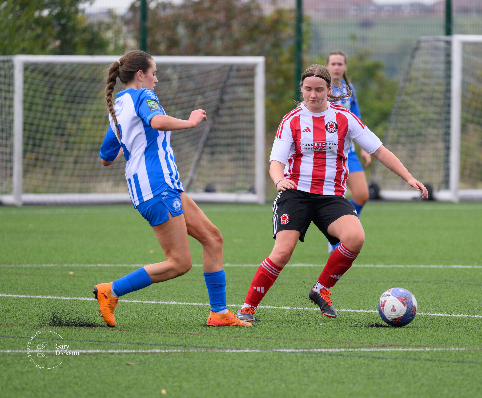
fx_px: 6240
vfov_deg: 3.7
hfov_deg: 4.4
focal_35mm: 432
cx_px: 298
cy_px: 204
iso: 1000
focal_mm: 290
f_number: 5.3
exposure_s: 1/1250
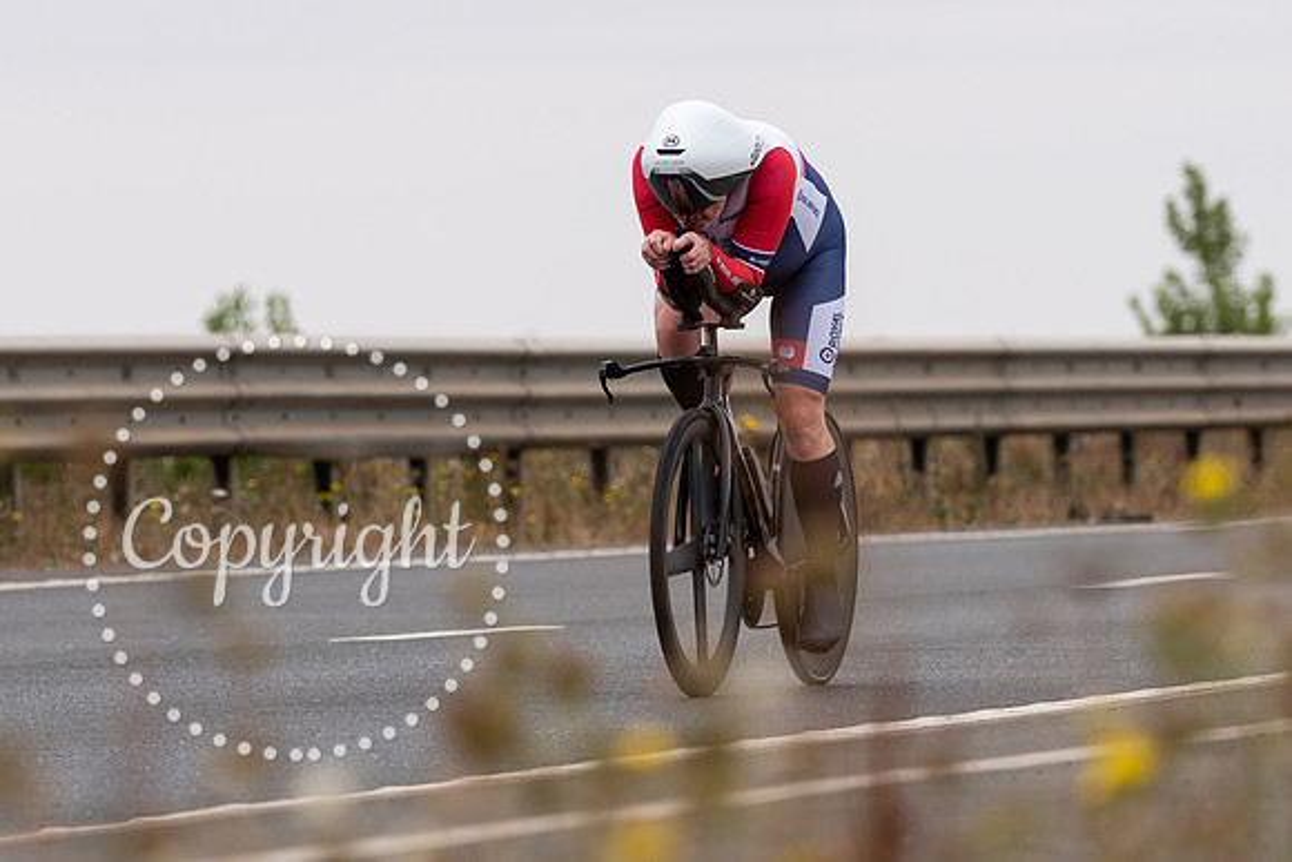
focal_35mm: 393
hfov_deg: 5.2
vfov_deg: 3.5
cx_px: 795
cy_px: 443
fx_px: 14091
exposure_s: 1/800
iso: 100
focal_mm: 159
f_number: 3.5
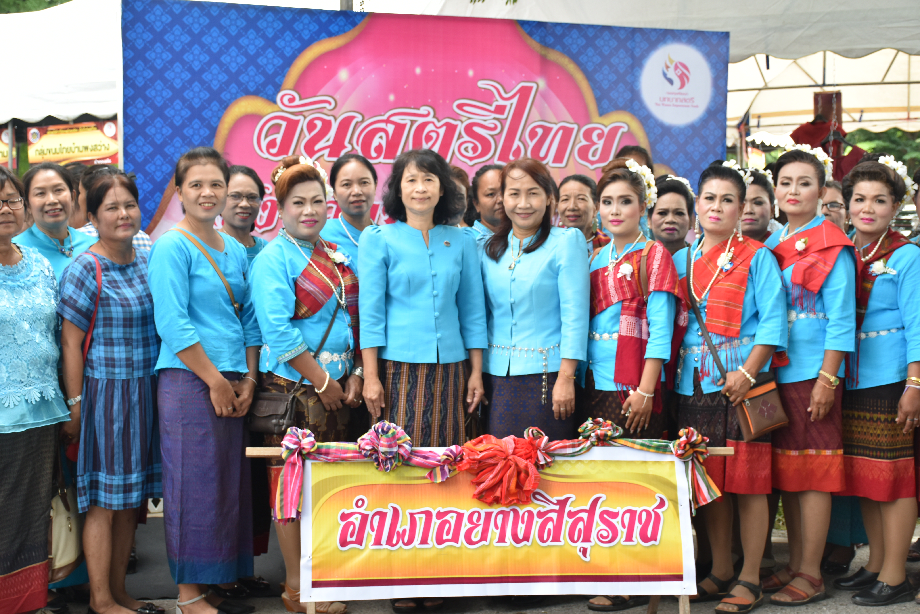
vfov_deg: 26.5
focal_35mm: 51
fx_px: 1303
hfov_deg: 38.9
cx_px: 460
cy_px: 307
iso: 400
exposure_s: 1/125
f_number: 5.6
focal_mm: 34
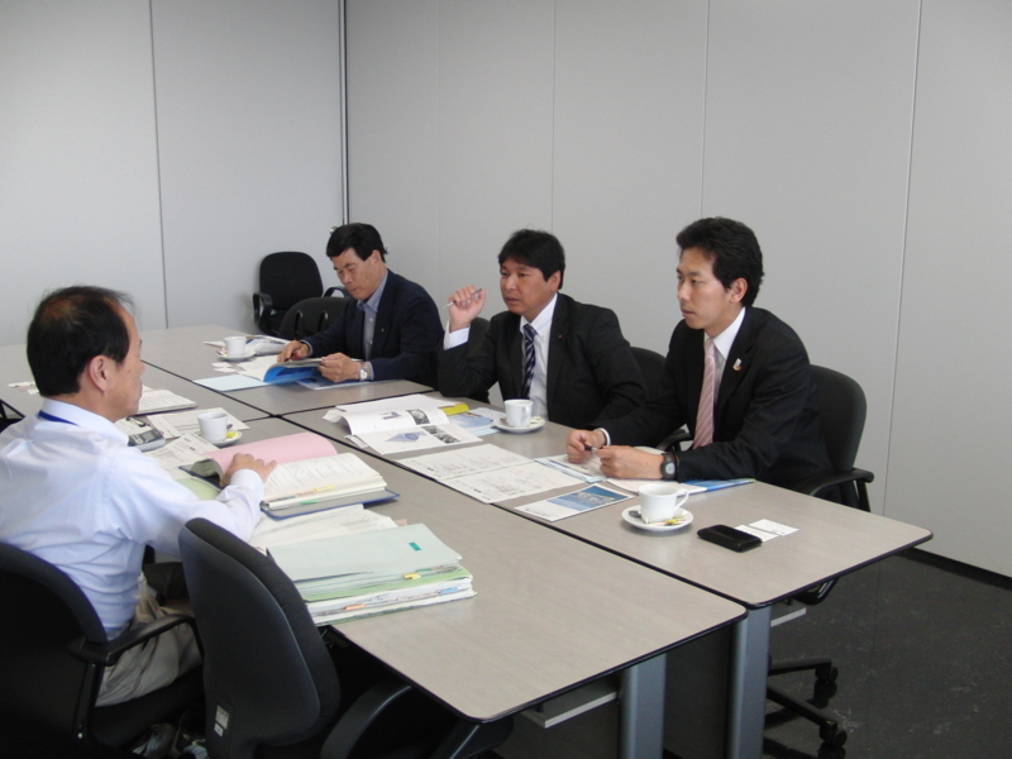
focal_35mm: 37
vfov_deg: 38.7
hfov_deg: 50.1
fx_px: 1082
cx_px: 506
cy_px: 380
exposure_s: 1/80
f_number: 3.6
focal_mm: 6.42
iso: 200
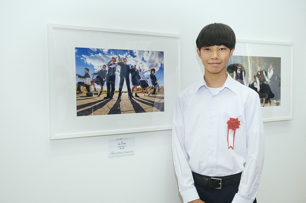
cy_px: 102
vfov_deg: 33.3
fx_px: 340
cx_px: 153
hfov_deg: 48.5
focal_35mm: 40
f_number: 8
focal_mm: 40
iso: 400
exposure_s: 1/100
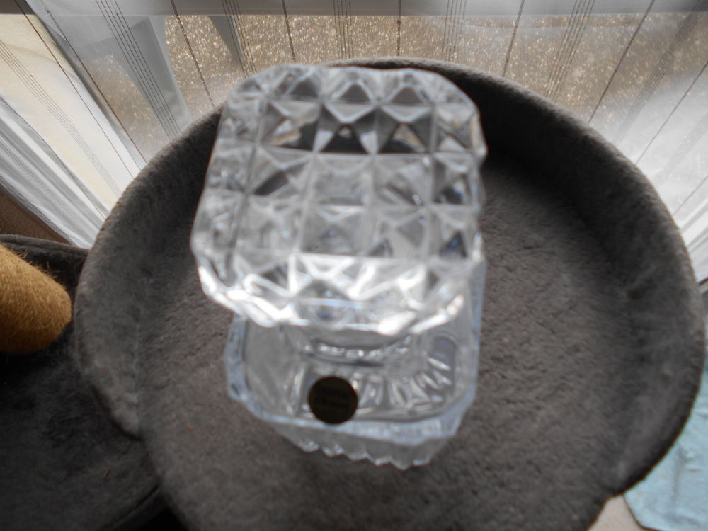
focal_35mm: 26
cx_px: 354
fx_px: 532
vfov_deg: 53.1
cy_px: 266
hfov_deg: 67.3
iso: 80
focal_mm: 4.6
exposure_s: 1/40
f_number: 3.2
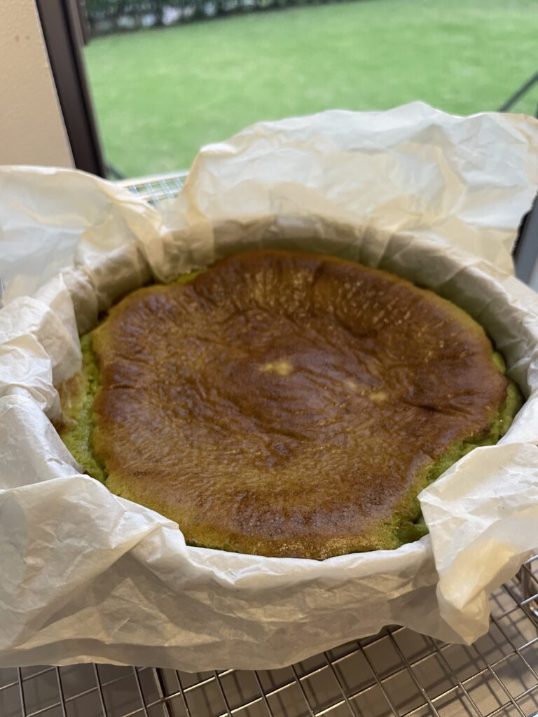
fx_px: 539
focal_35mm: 26
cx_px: 269
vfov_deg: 67.3
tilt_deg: -40.6
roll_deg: +0.9
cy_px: 358
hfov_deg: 53.1
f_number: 1.6
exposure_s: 1/50
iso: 250
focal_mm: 4.2
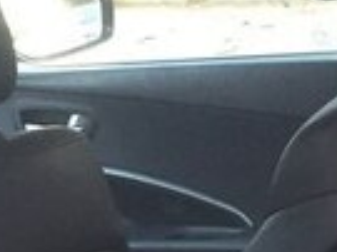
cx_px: 349
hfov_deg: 13.7
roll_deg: +4.4
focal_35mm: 142
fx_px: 1381
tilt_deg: -19.7
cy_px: 405
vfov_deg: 10.0
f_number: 2.2
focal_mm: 4.15
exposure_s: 1/33
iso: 200
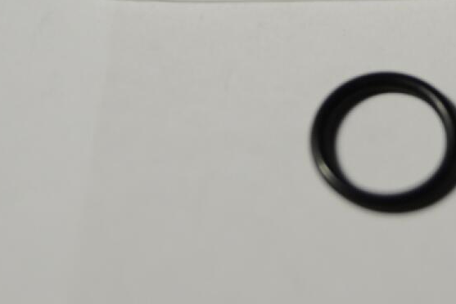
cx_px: 410
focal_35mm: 155
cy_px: -75
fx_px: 1964
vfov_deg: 8.7
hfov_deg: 13.1
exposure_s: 1/30
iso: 1600
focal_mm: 48
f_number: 2.8
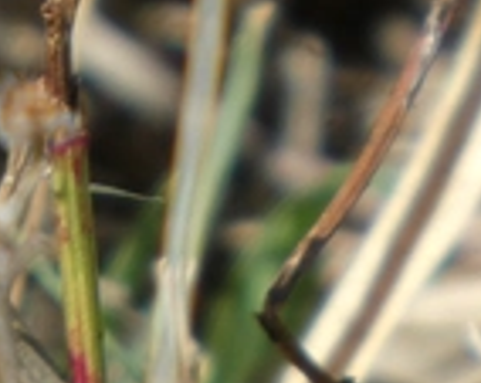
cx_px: 725
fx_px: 74982
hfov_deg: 0.4
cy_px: -44
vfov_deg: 0.3
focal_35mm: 5278
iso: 80
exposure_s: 1/400
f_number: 5.9
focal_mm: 214.2
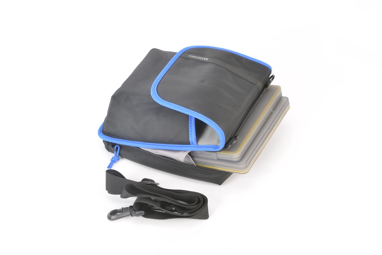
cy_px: 127
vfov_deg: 20.3
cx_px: 190
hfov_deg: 30.1
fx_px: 711
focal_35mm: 67
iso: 100
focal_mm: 66
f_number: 11
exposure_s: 1/180
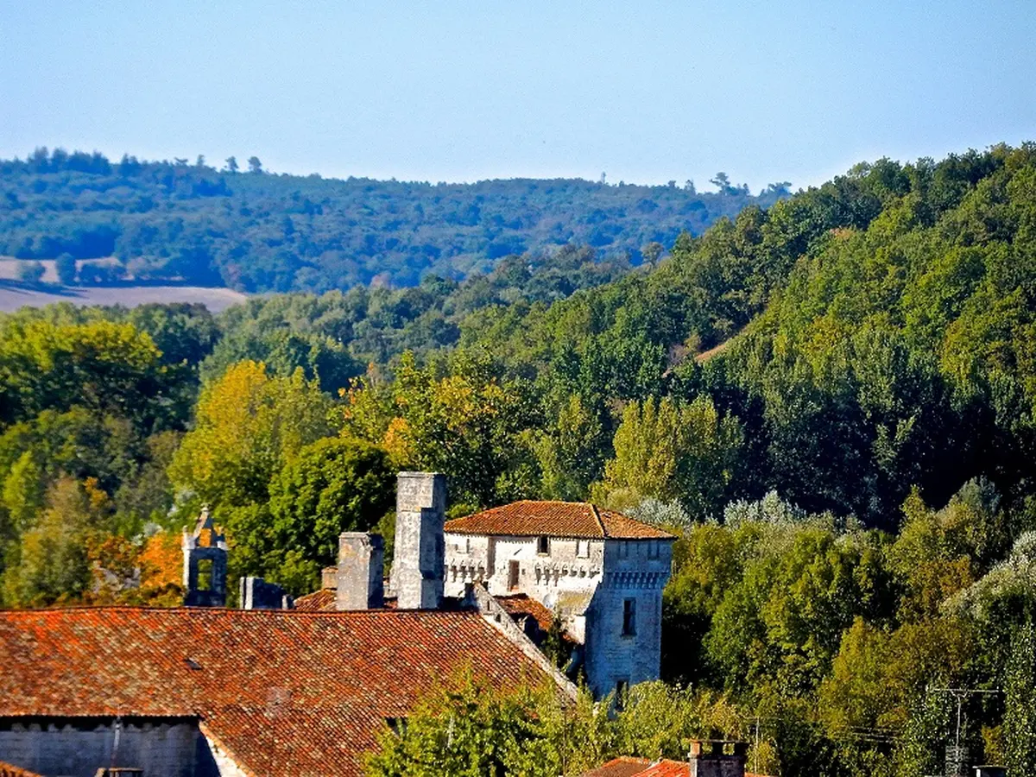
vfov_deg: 3.3
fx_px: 13468
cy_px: 388
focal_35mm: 450
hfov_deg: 4.4
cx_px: 518
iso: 125
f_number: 6.3
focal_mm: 80.3
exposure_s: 1/320
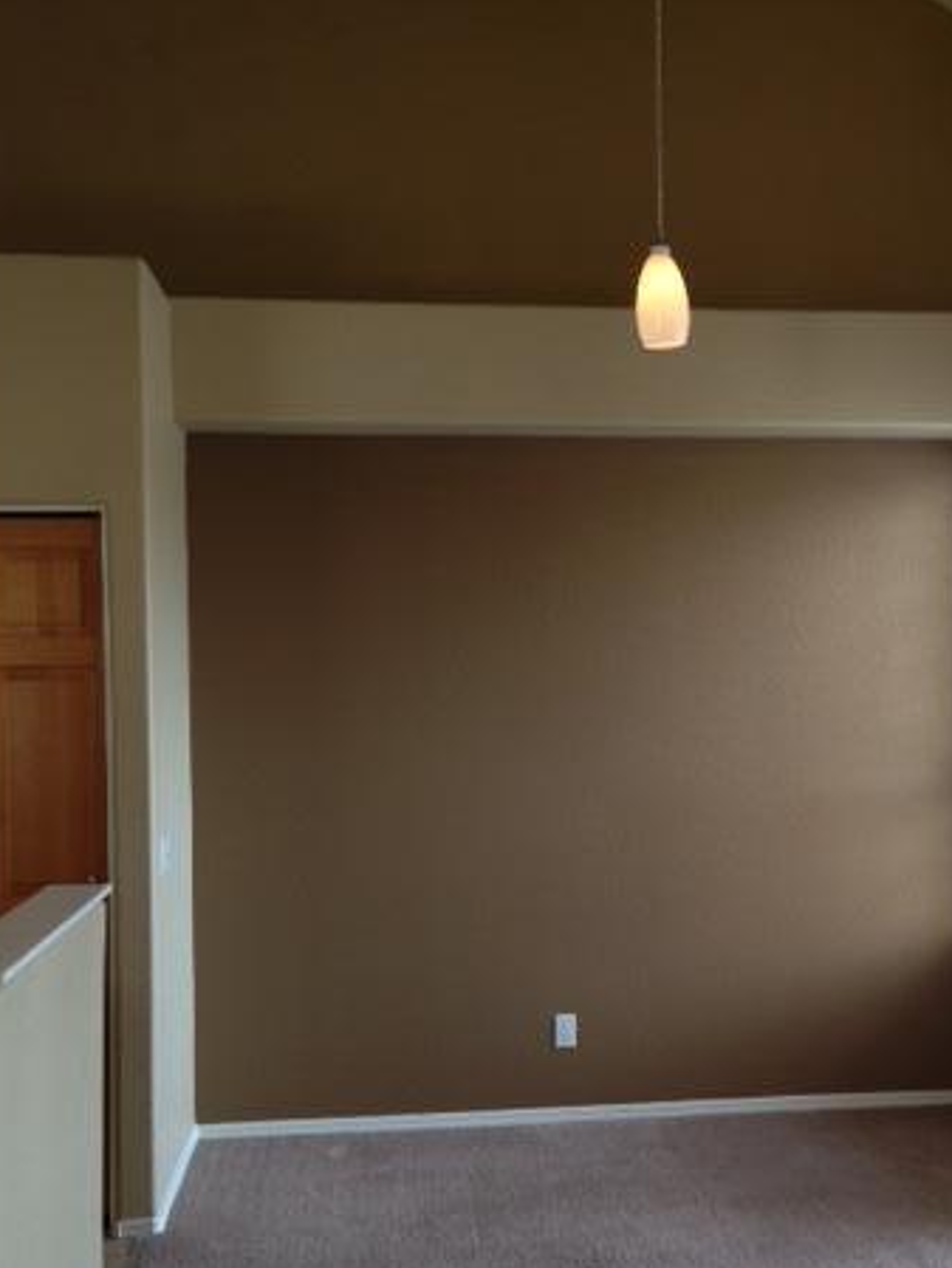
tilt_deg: -1.1
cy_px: 672
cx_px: 605
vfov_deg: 40.4
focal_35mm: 47
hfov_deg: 30.7
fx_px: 1723
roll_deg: +0.6
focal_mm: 4.12
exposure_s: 1/40
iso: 50
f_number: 2.4
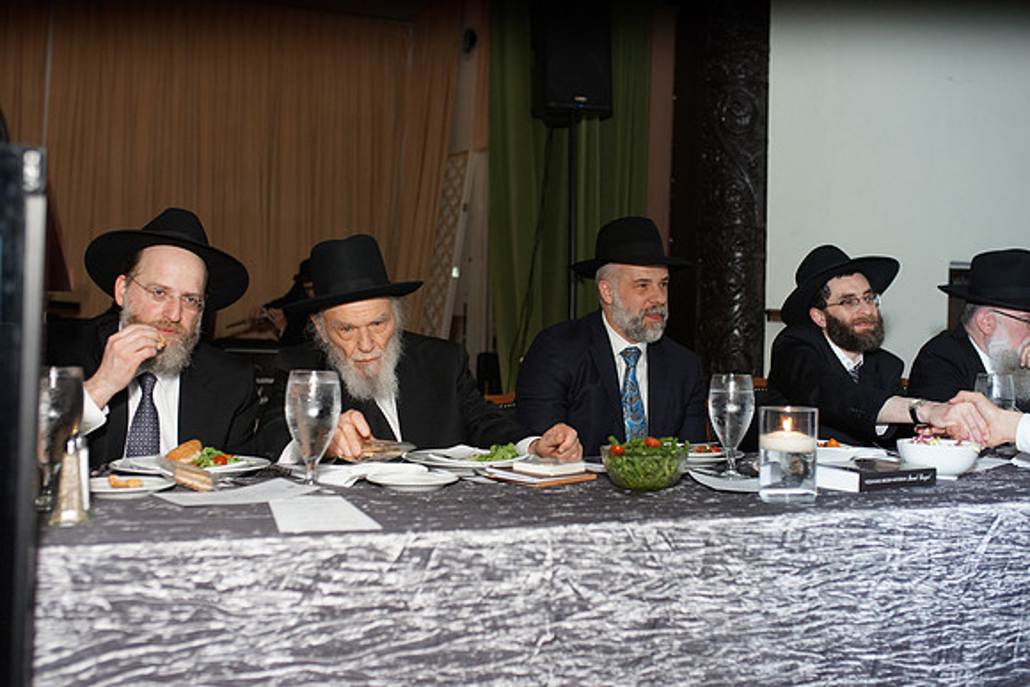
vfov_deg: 37.9
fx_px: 1002
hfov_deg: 54.4
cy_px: 344
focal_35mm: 35
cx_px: 515
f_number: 2.8
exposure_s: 1/250
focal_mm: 35
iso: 1000
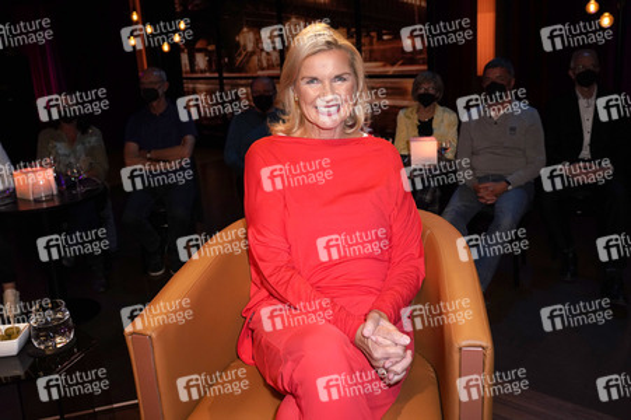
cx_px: 316
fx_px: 525
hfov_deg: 62.0
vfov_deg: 43.5
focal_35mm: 30
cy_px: 210
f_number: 6.3
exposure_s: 1/160
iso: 1600
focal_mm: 30
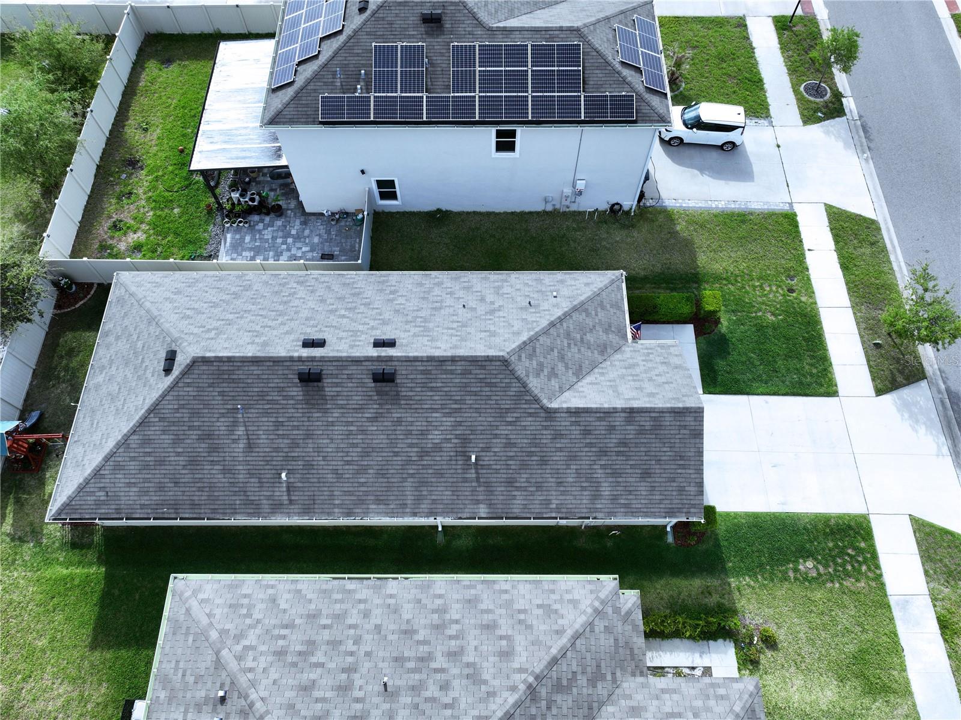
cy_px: 360
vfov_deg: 56.8
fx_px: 666
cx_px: 480
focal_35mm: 24
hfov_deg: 71.6
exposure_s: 1/240
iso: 100
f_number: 3.2
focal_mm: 12.29
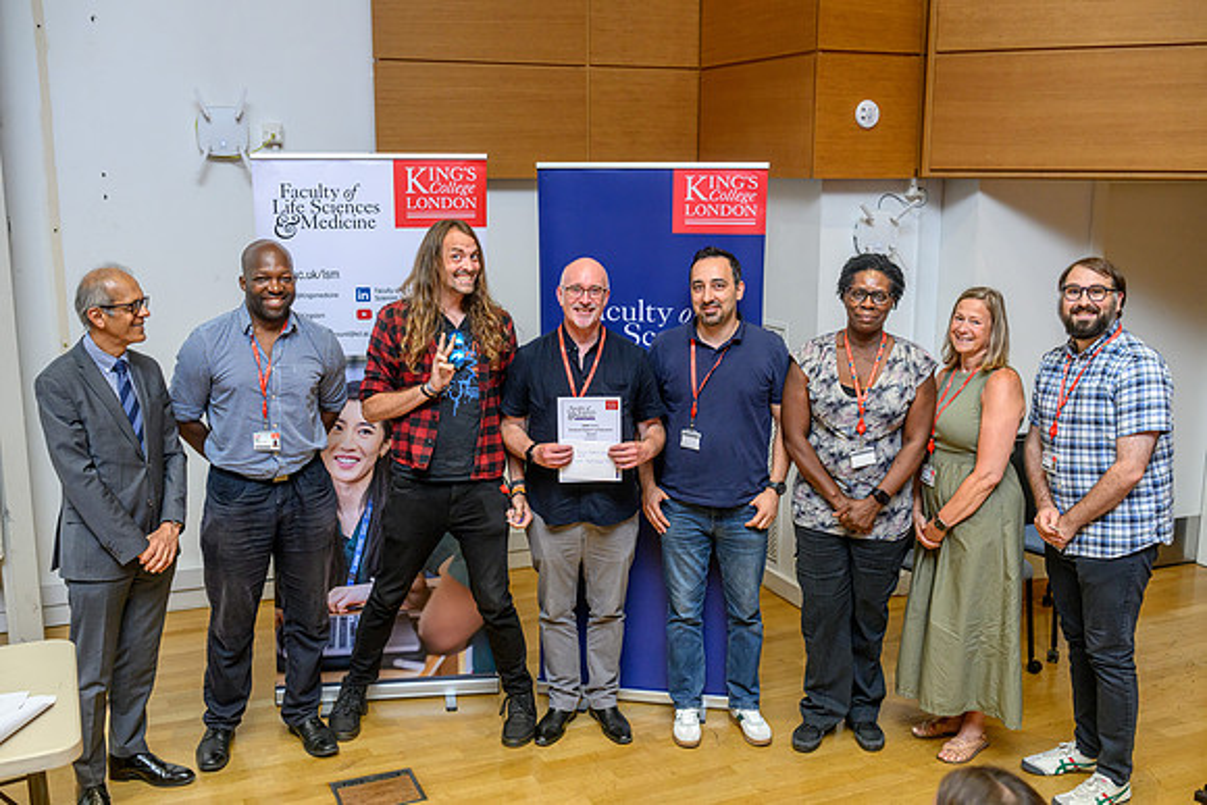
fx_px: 1193
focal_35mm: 36
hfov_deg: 53.7
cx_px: 604
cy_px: 402
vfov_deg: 37.3
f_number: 3.5
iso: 2500
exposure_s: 1/200
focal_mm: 35
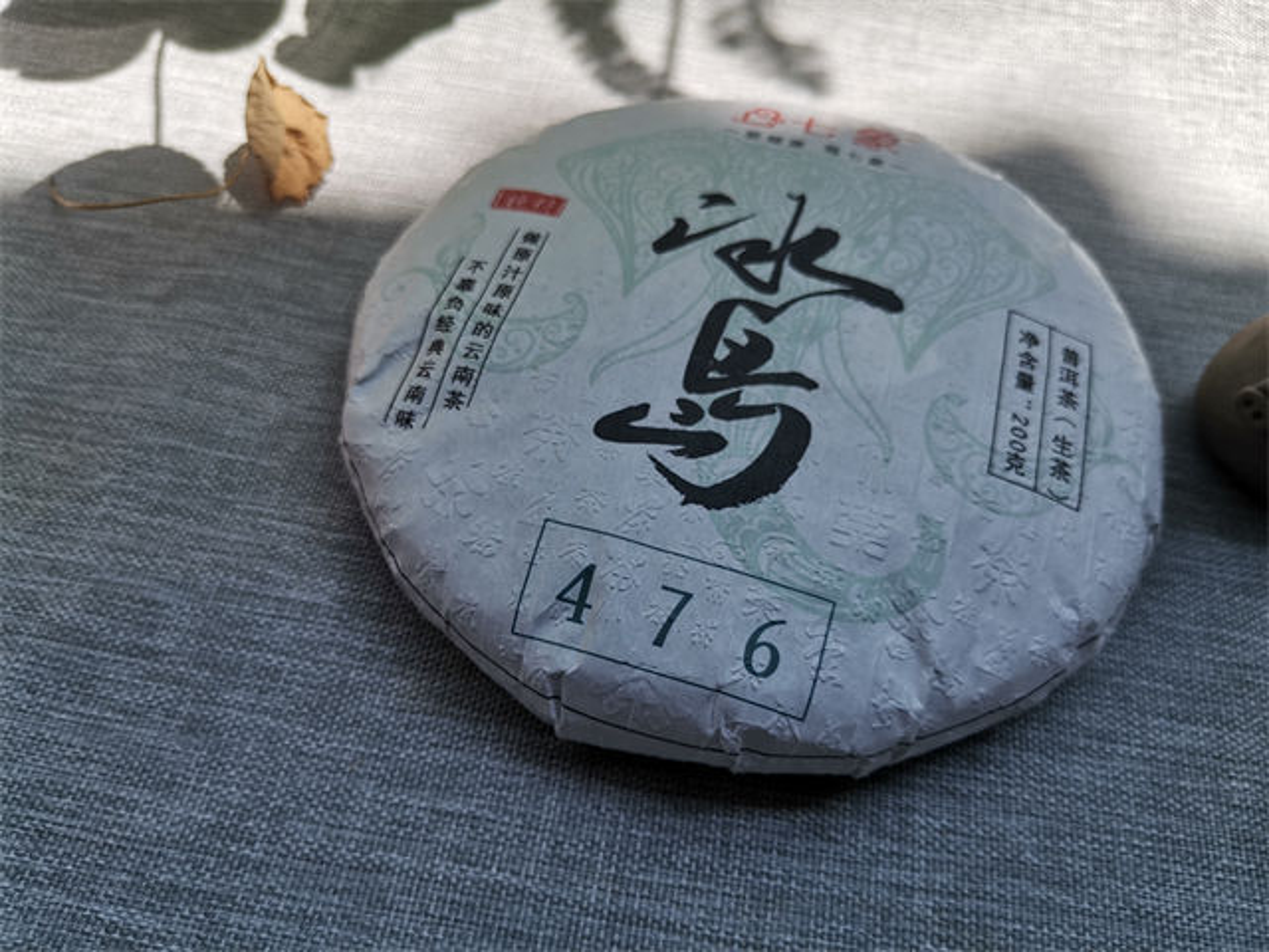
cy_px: 476
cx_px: 634
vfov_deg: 53.1
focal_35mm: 26
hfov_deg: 67.3
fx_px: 953
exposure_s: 1/1002
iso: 50
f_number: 1.8
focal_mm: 4.75
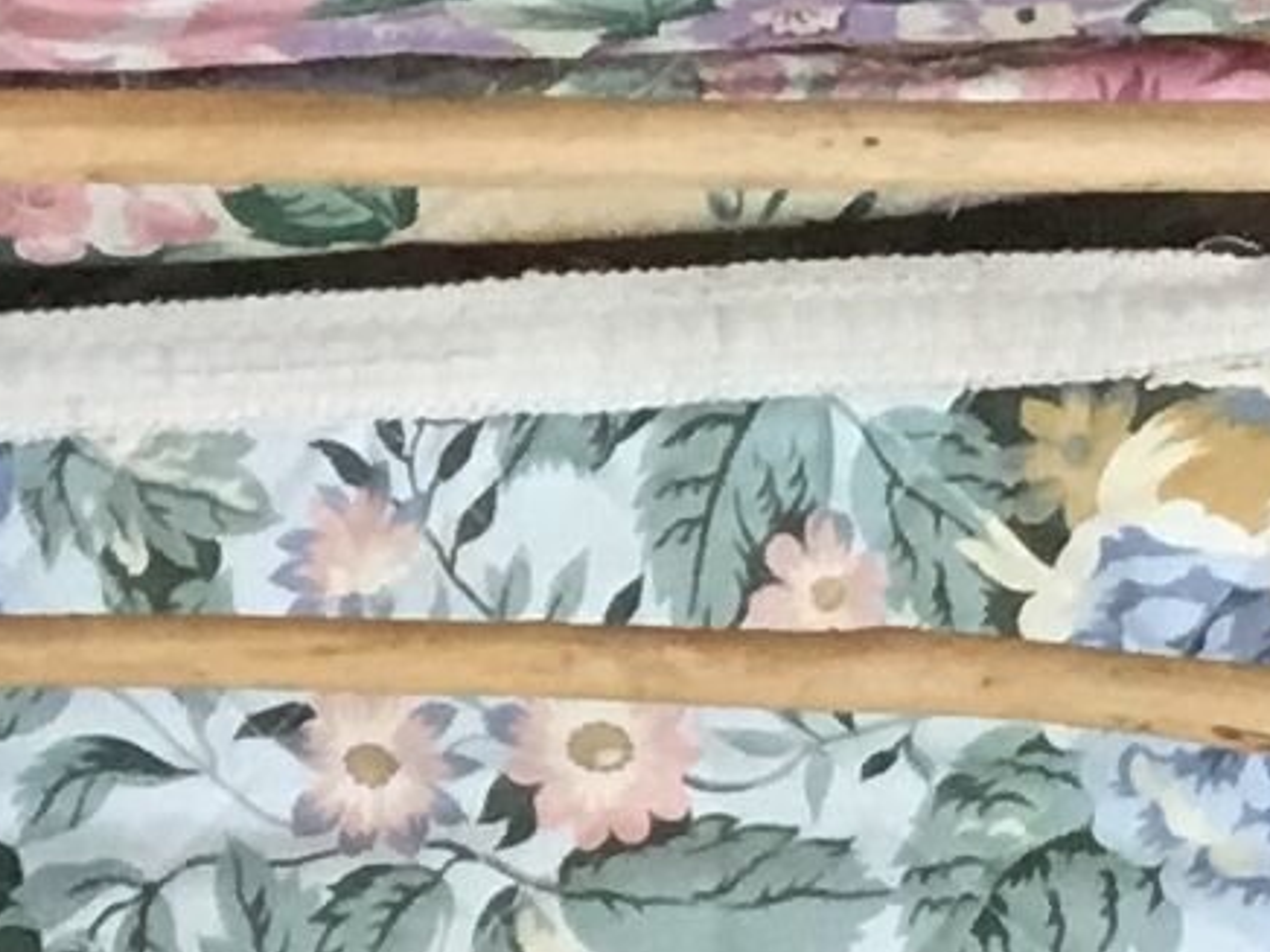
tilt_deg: -81.0
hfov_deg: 8.4
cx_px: -466
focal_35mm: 232
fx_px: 8512
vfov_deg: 6.3
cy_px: 1441
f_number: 2.4
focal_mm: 3.3
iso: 40
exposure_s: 1/33
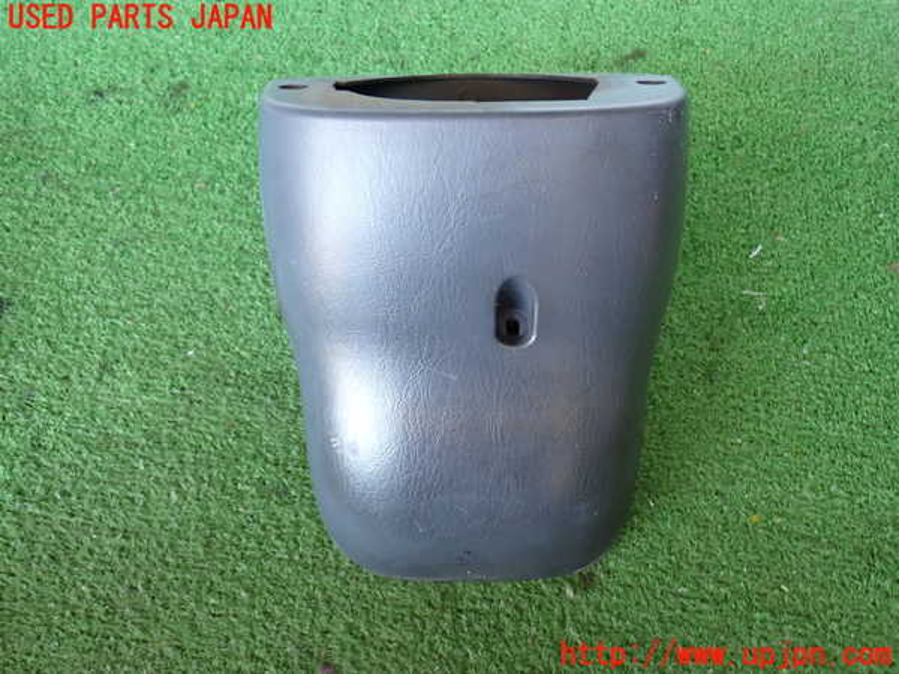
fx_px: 779
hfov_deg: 60.0
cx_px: 450
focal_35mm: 30
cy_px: 337
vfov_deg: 46.8
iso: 250
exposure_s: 1/30
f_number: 2.3
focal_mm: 5.4
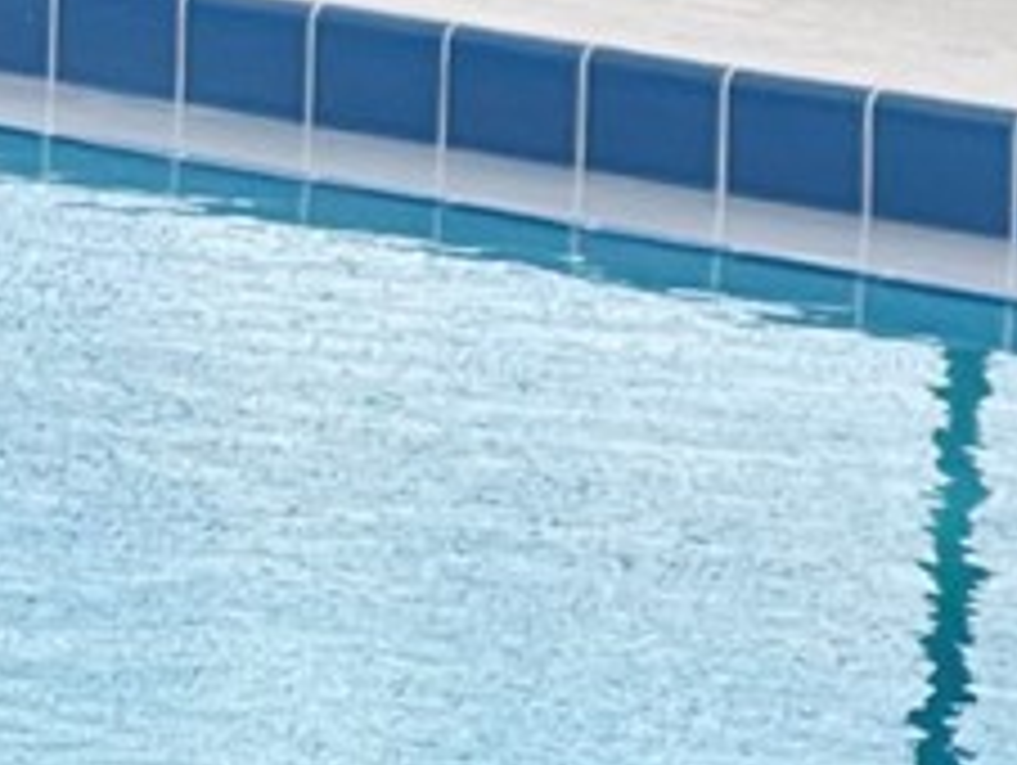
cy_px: -261
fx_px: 13323
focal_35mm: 453
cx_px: -2182
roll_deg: -1.9
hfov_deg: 4.2
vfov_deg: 3.3
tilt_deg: -5.5
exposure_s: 1/840
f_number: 2.2
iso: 20
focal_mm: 7.5
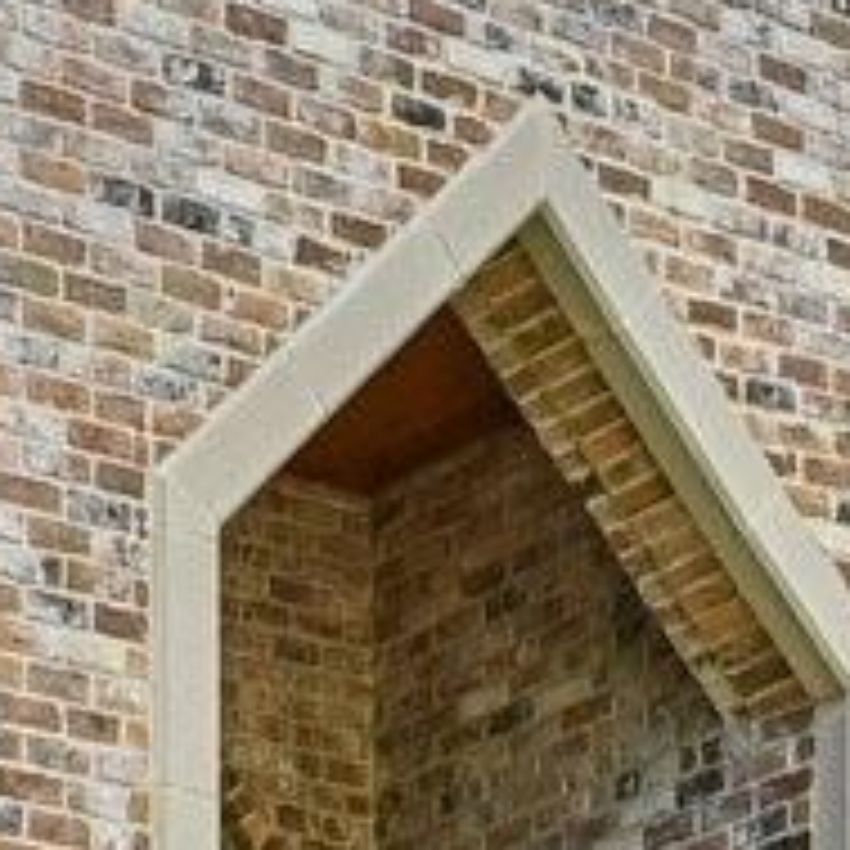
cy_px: 1297
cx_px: -639
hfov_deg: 12.5
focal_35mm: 129
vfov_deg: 12.8
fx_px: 3584
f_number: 8
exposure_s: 1/200
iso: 400
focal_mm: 14
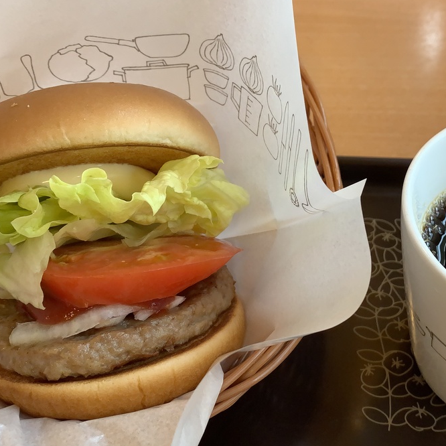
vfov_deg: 35.4
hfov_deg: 35.2
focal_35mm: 48
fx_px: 700
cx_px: 265
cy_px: 225
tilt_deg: -49.1
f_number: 1.8
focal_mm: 4.25
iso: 64
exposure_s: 1/60
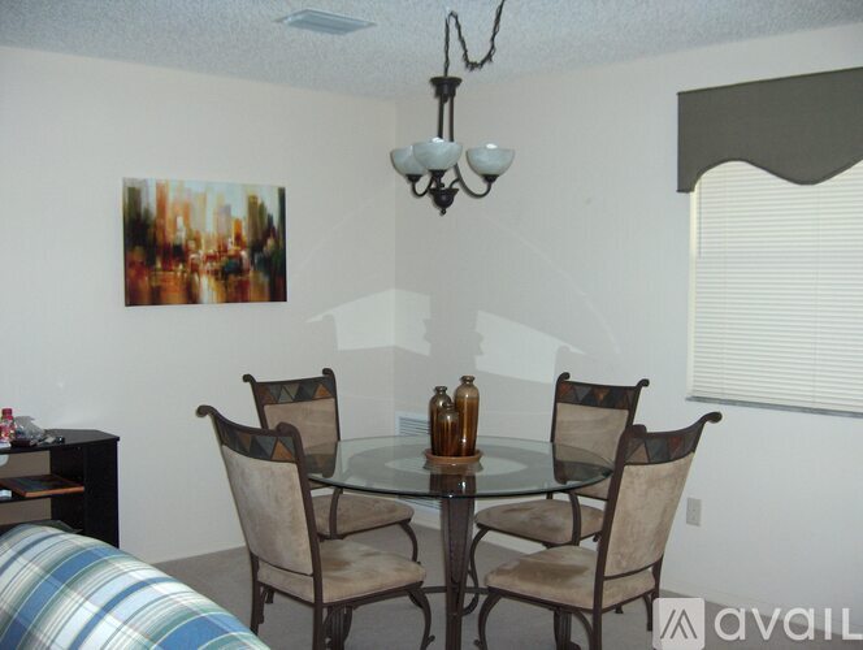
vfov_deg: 36.9
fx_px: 974
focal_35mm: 39
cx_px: 432
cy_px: 325
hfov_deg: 47.8
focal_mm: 8
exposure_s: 1/60
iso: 100
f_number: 2.8
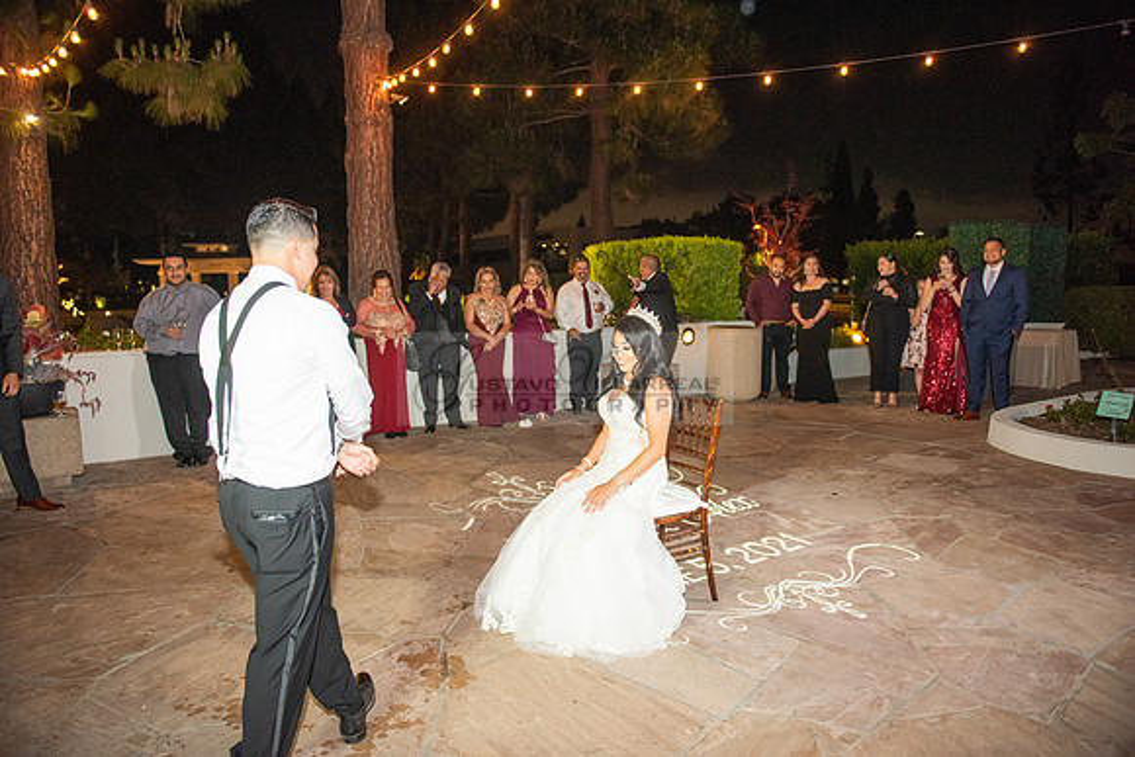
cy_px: 378
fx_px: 757
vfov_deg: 53.2
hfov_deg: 73.7
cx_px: 568
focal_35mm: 24
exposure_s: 1/125
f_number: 2.8
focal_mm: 24
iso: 1250
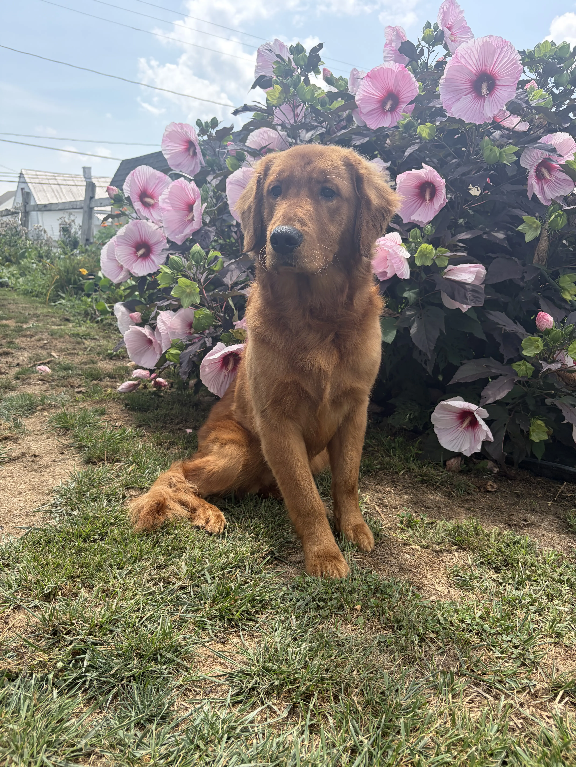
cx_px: 288
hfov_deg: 53.1
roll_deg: -0.3
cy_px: 384
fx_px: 577
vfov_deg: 67.3
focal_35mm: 26
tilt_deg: -13.3
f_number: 1.6
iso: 64
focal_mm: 5.96
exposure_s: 1/1587
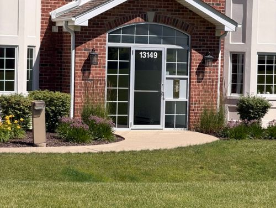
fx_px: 798
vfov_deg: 14.8
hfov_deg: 19.6
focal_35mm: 100
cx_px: 138
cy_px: 104
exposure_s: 1/638
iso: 25
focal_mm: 16.89
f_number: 2.8
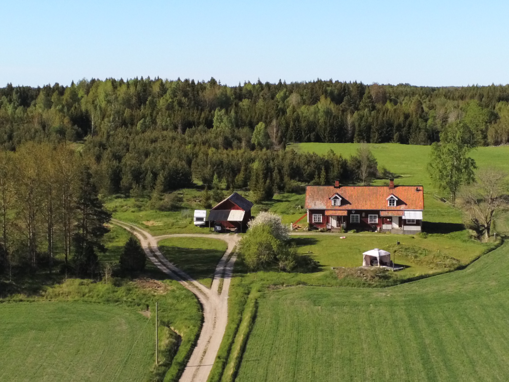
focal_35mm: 23
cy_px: 191
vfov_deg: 58.9
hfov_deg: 73.9
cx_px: 254
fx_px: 338
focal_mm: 4
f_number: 2.4
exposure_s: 1/1923
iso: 155
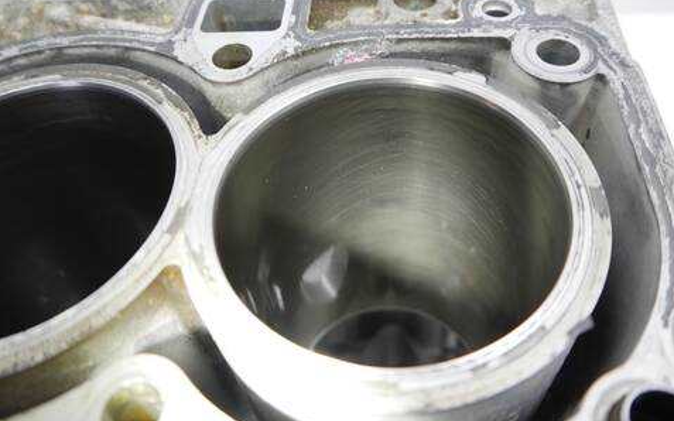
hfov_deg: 59.7
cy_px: 181
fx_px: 588
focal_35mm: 32
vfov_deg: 39.3
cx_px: 338
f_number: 3.5
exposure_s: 1/60
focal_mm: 15
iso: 1000
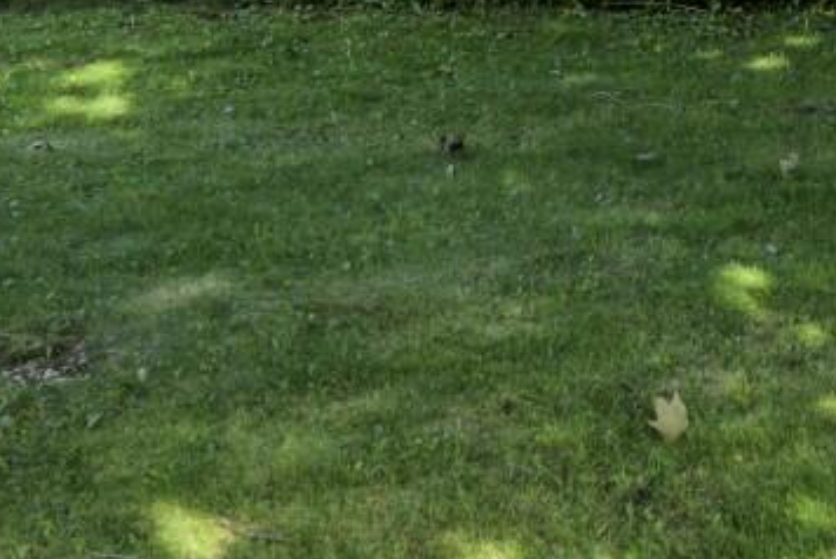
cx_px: 1047
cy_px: -296
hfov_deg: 19.1
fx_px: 2324
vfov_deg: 12.9
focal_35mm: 100
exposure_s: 1/200
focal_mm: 22
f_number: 5.6
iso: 80
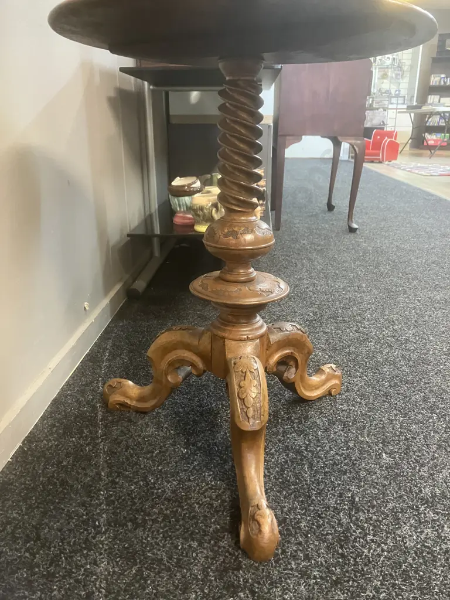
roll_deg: +0.7
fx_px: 485
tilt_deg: -17.6
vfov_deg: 63.4
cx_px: 225
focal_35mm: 28
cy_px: 300
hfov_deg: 49.7
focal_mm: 3.99
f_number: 1.8
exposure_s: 1/25
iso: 320
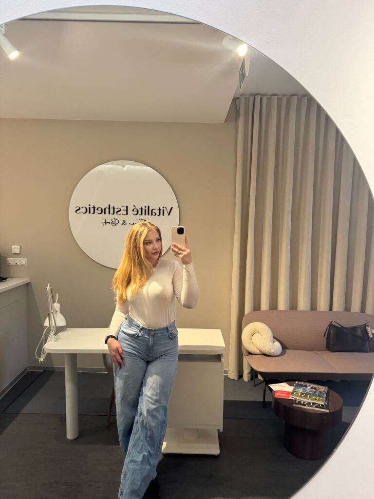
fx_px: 346
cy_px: 250
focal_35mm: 24
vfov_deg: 71.6
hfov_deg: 56.8
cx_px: 187
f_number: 1.78
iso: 400
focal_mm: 6.76
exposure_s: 1/50
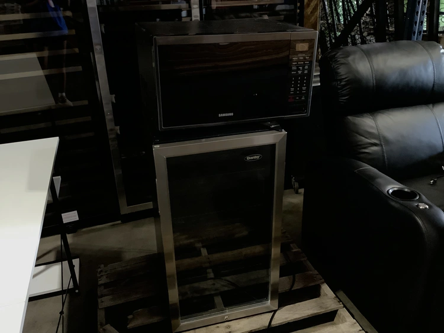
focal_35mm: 31
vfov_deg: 45.5
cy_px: 166
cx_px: 222
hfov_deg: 58.3
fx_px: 398
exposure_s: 1/60
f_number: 2.4
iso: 320
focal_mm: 3.3
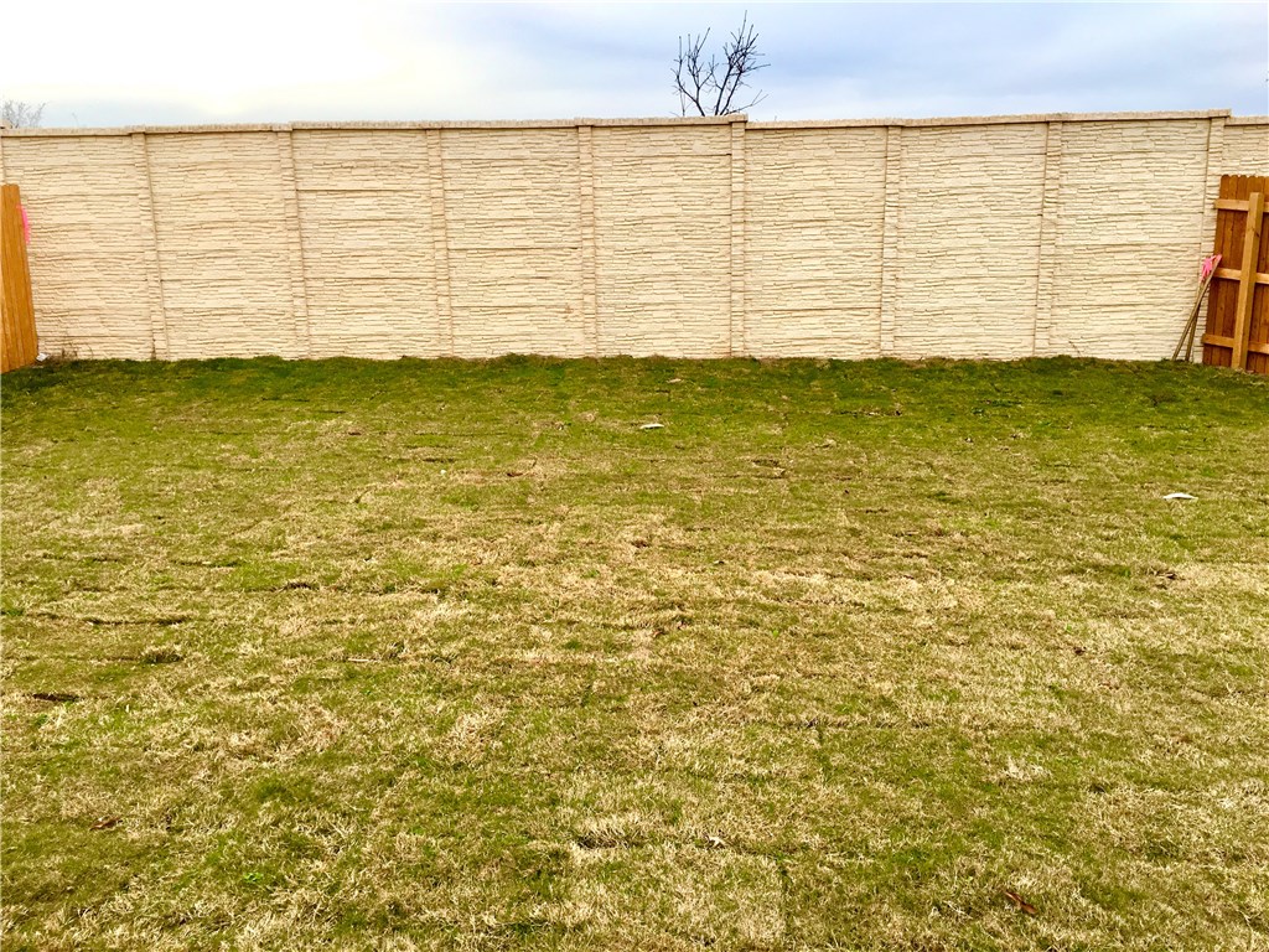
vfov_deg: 48.2
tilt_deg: -10.6
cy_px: 476
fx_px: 1063
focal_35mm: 29
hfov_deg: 61.7
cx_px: 634
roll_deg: +0.5
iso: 25
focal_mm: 4.15
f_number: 2.2
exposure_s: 1/120
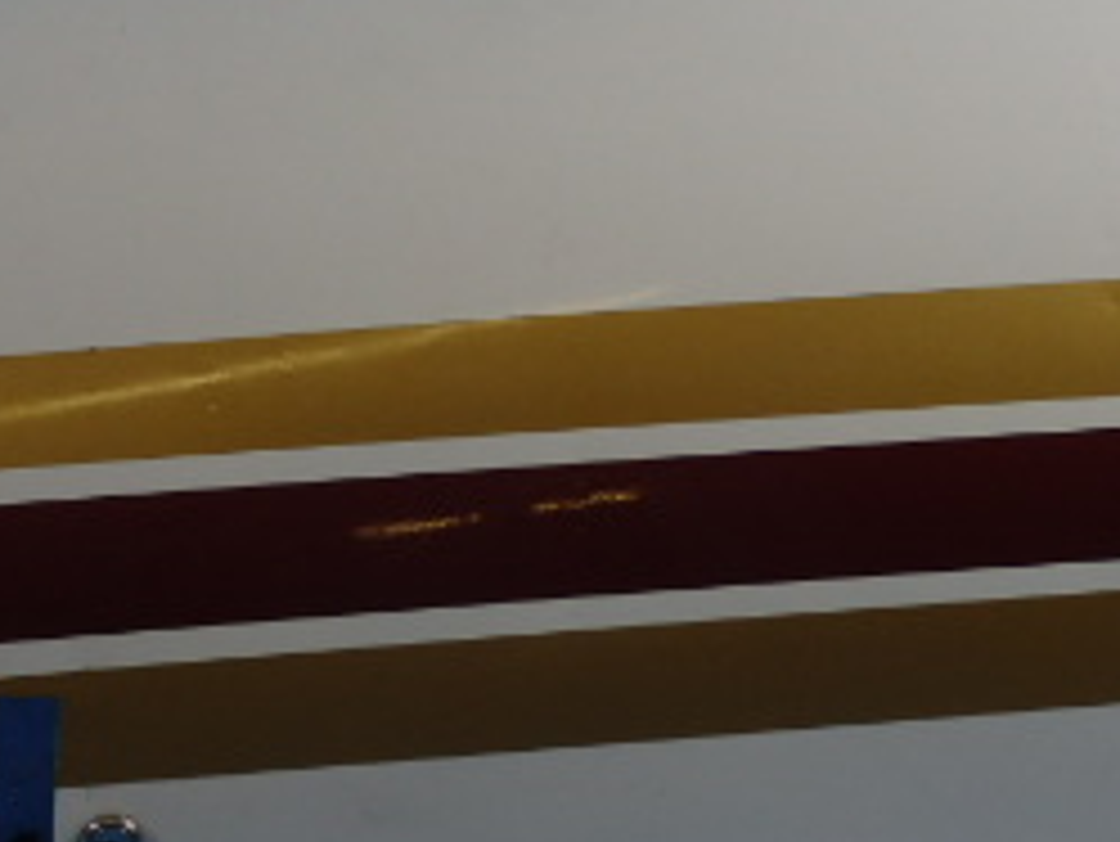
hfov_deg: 26.8
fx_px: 2331
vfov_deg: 20.5
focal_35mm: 72
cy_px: 419
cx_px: 774
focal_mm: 5
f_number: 3.9
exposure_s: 1/60
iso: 125
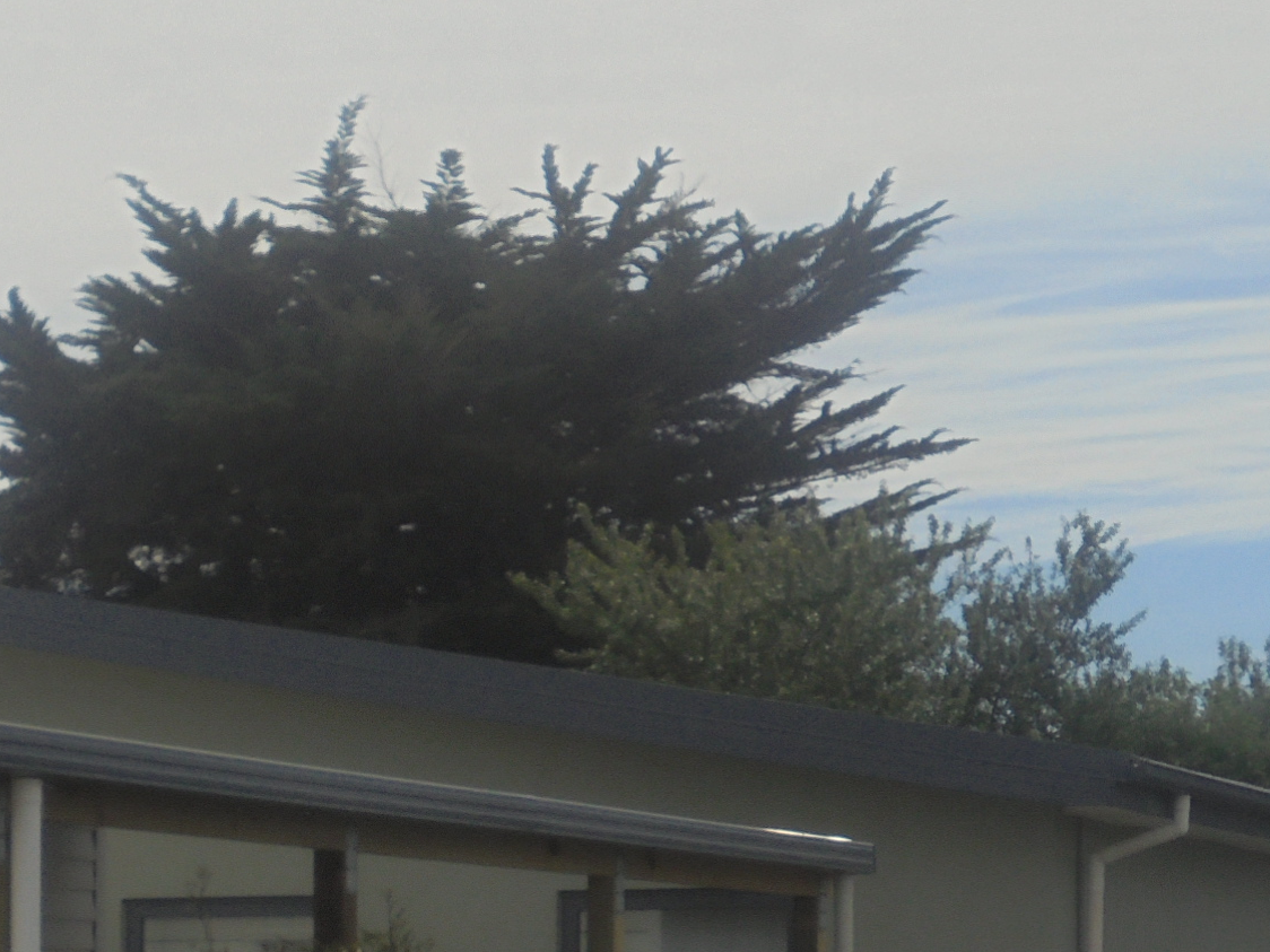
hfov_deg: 17.3
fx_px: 4146
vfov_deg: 13.0
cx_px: 356
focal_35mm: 113
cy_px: 859
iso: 100
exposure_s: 1/1000
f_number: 4.8
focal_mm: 8.9
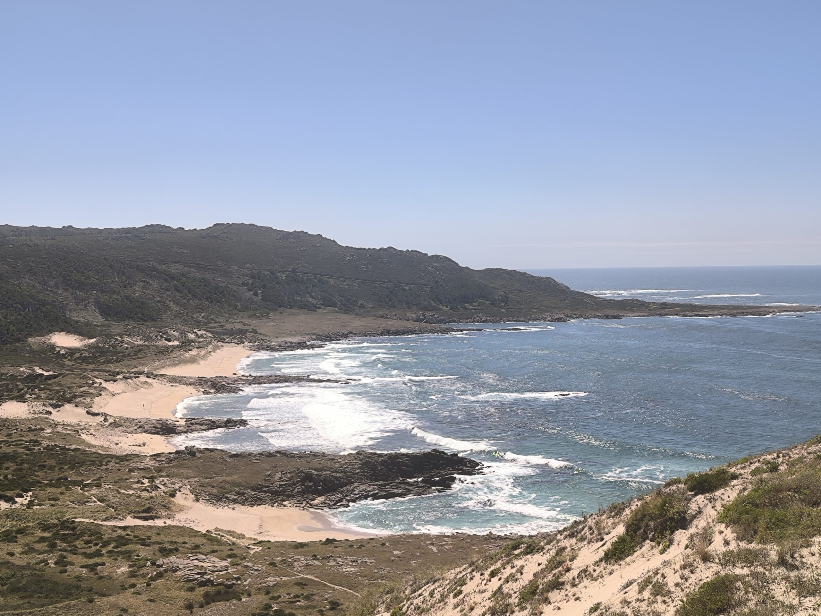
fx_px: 1091
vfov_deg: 31.5
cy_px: 308
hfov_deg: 41.2
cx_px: 410
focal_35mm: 46
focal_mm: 6.14
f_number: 1.65
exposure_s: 1/985
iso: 50
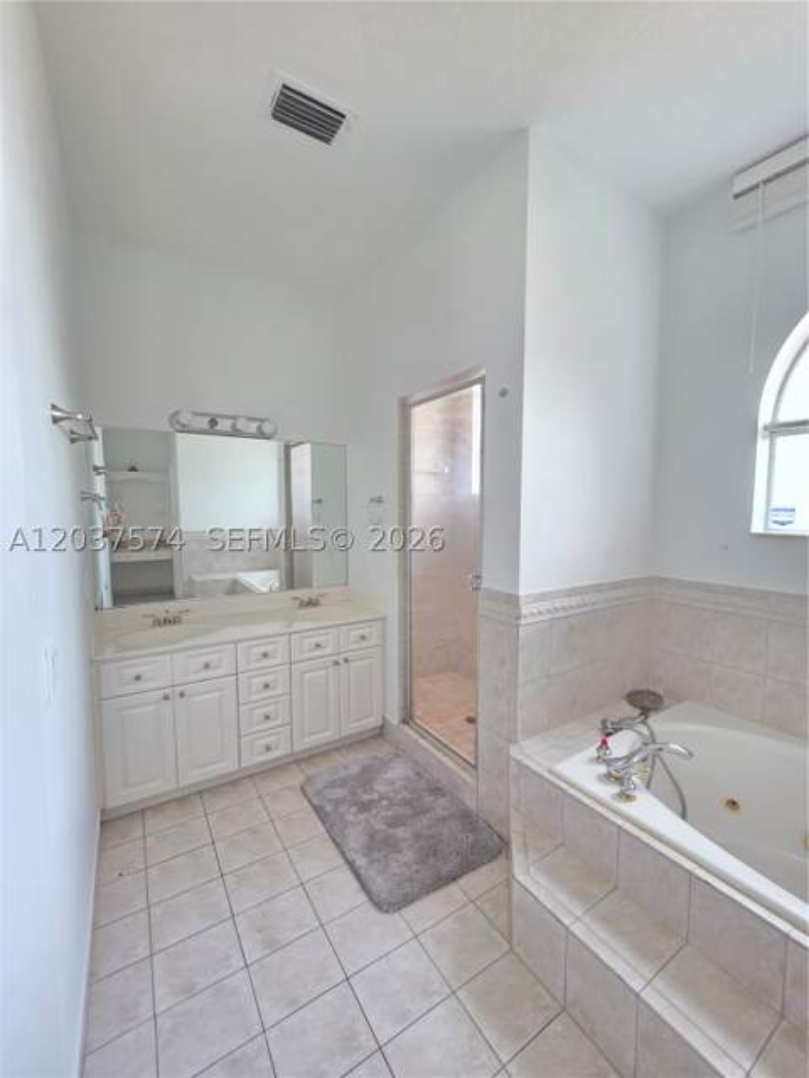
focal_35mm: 13
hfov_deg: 89.9
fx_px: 405
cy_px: 539
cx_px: 404
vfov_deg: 106.2
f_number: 1.9
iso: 160
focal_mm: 2.2
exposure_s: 1/60
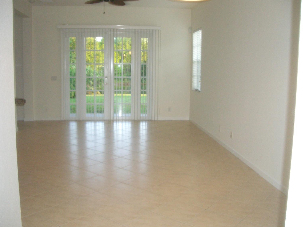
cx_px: 153
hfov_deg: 50.1
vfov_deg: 38.7
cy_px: 109
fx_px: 324
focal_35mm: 37
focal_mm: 5.8
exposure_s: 1/60
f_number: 2.6
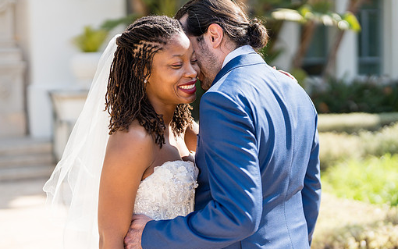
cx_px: 187
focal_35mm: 58
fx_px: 629
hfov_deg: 35.1
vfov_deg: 22.4
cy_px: 136
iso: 125
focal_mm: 50
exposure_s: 1/4000
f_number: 1.2
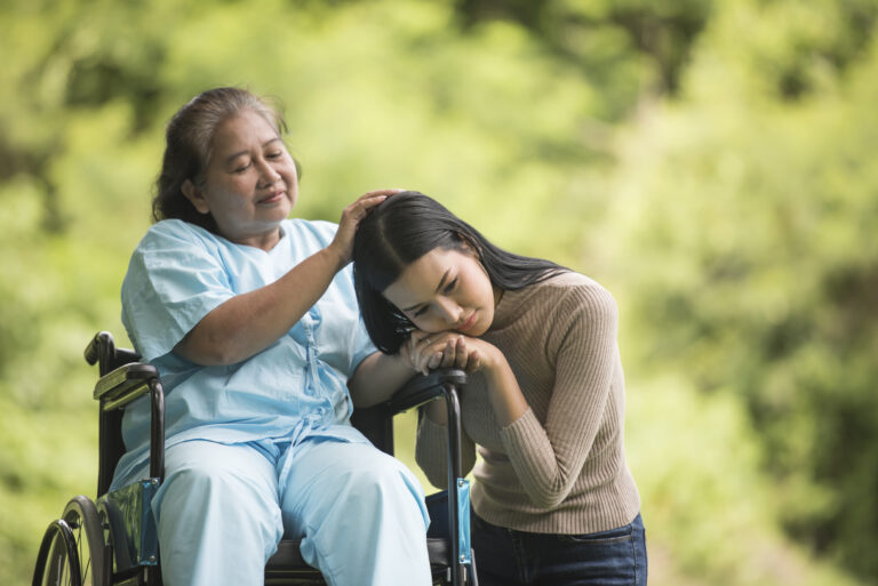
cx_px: 439
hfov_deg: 10.8
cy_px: 293
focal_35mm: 190
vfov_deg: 7.2
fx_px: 4636
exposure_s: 1/640
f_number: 2.8
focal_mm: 190
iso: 250
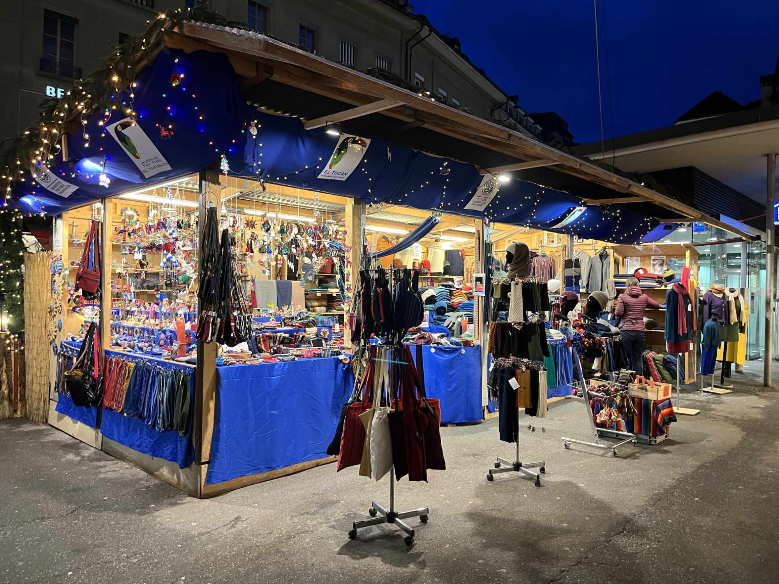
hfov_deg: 67.3
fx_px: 585
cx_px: 390
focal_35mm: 26
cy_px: 292
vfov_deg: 53.1
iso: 320
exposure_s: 1/50
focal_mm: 5.1
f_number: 1.6
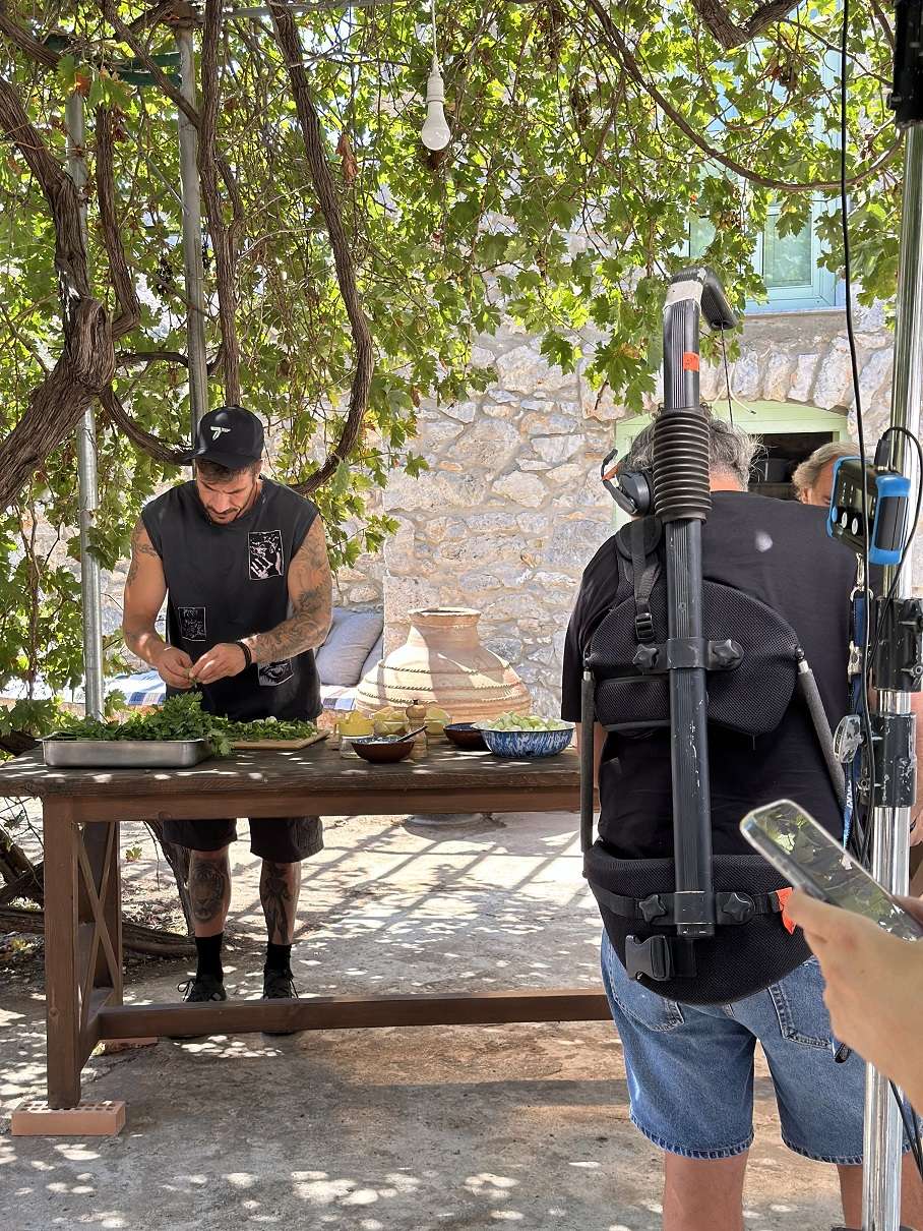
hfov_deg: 30.3
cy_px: 616
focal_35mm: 48
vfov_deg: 39.6
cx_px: 462
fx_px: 1706
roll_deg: +1.2
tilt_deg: -5.4
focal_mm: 6.86
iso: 80
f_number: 1.78
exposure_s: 1/704
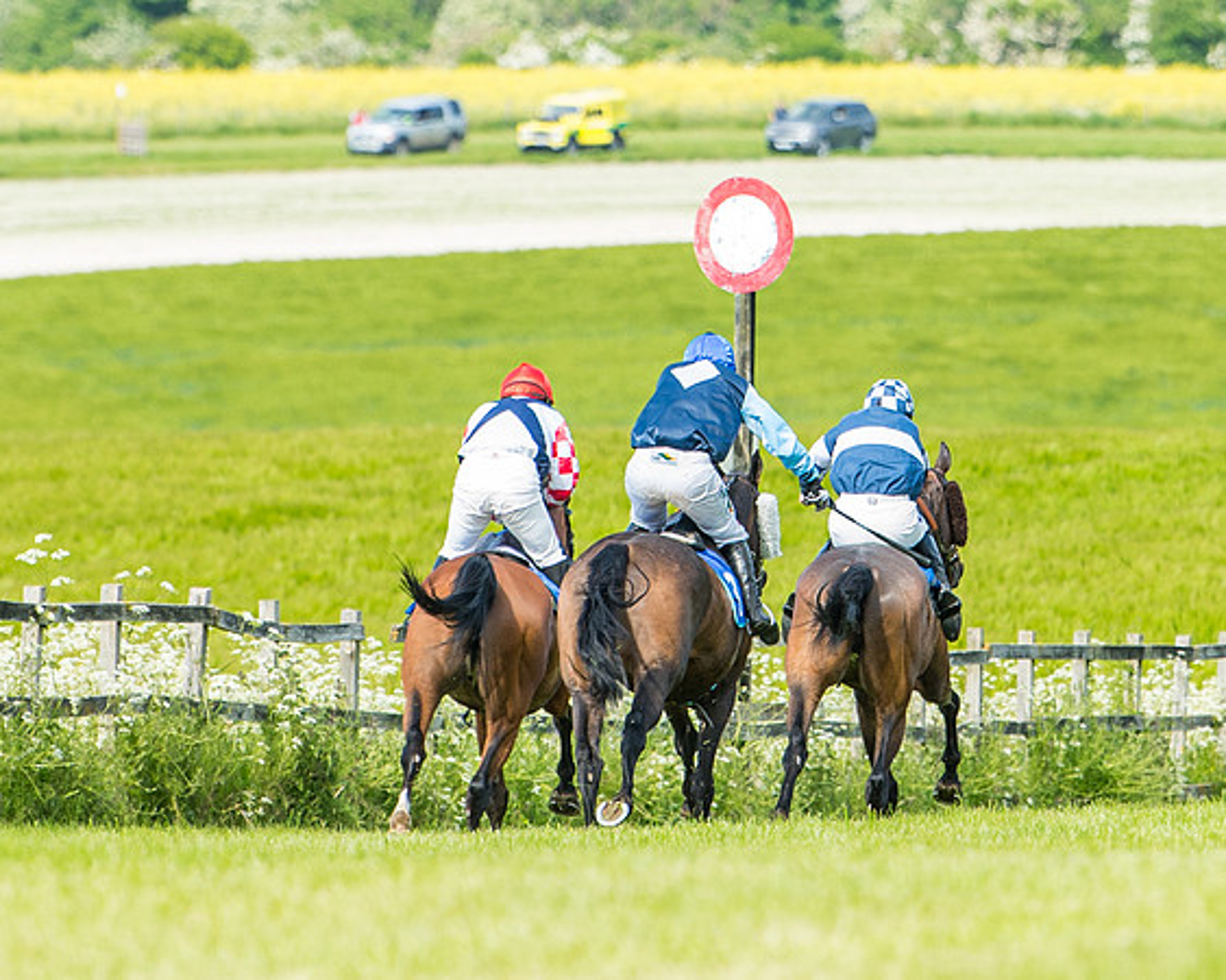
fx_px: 21148
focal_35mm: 583
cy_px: 307
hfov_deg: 3.3
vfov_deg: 2.7
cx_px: 962
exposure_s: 1/1250
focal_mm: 200
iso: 400
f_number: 4
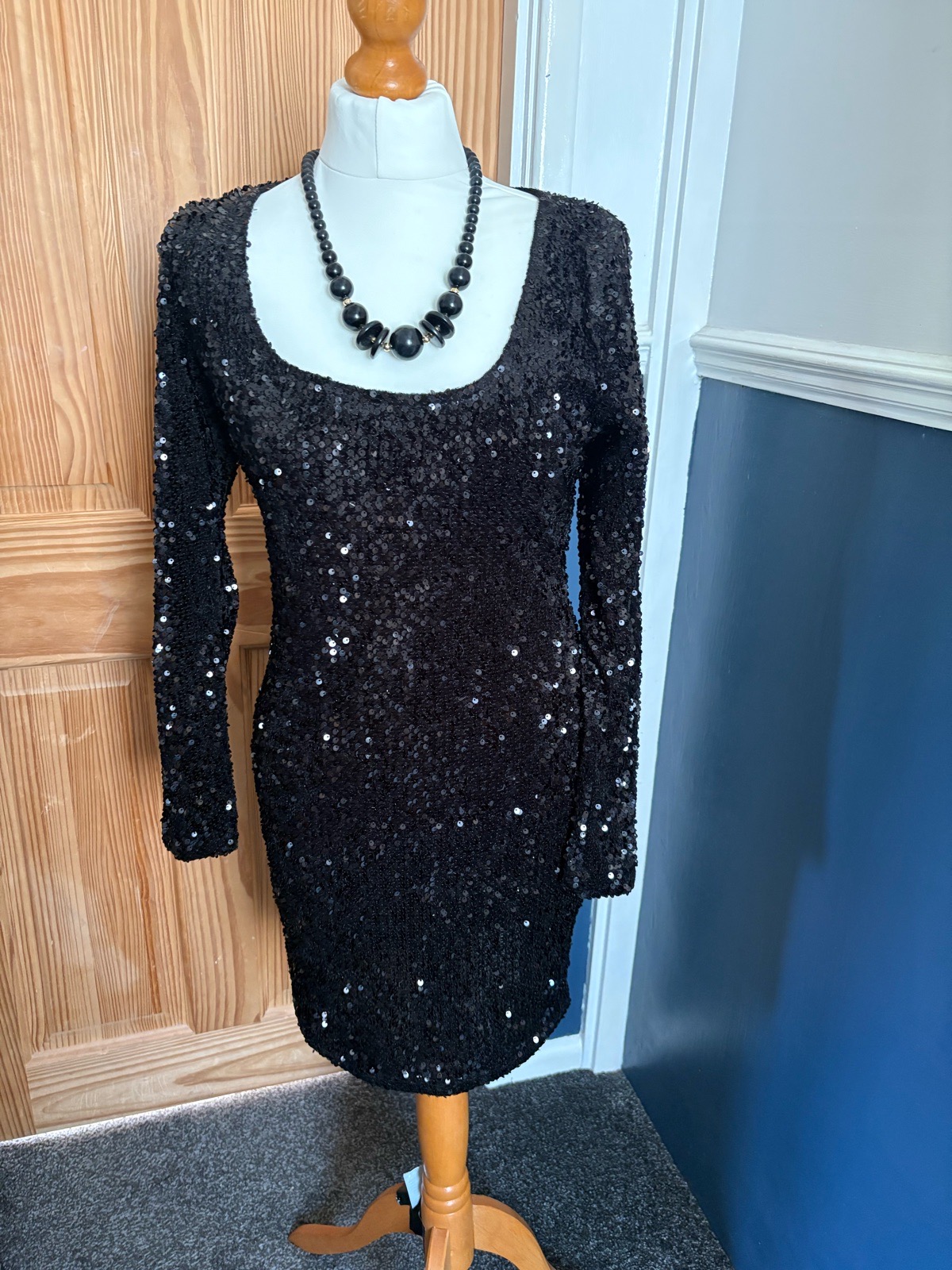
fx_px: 953
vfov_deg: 67.3
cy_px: 635
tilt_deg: -20.8
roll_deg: -2.6
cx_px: 476
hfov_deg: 53.1
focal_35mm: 26
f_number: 1.6
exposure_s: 1/60
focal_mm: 5.96
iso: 320
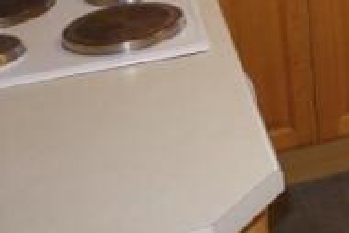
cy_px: -129
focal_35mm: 93
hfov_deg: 19.3
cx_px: 513
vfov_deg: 13.7
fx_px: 902
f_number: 4.5
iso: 800
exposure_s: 1/50
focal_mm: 18
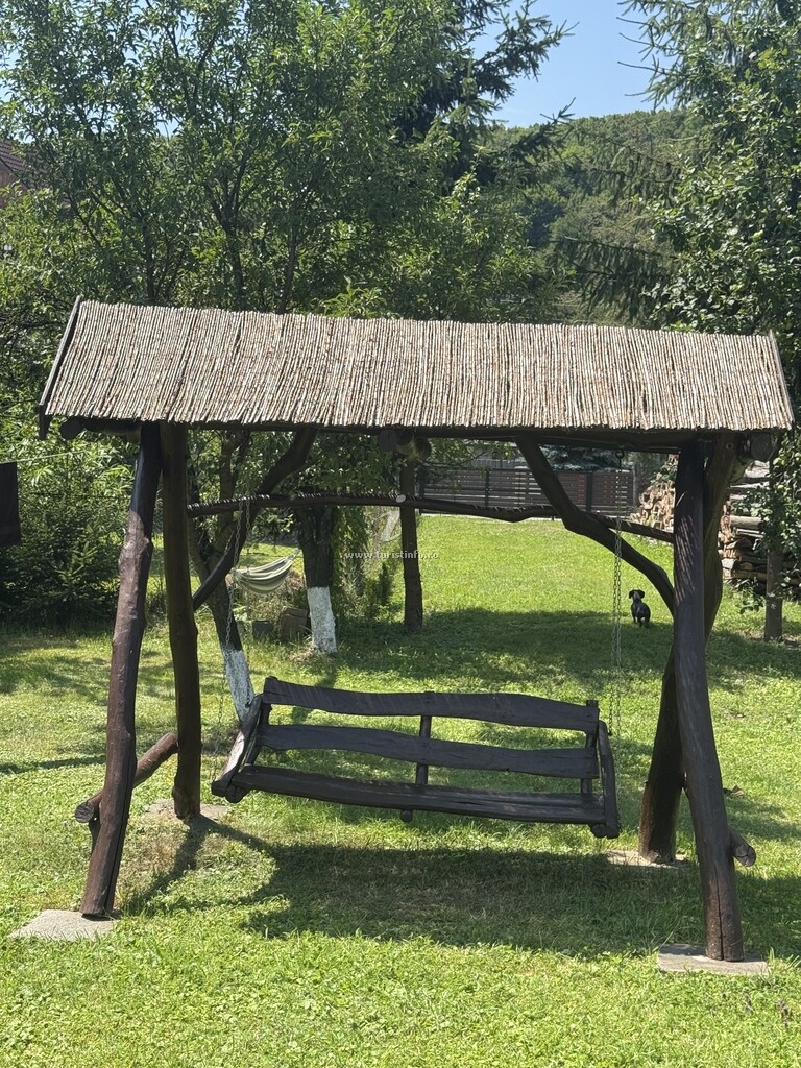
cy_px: 534
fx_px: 1481
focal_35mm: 48
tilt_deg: -4.1
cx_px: 400
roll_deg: -2.1
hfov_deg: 30.3
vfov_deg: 39.7
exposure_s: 1/2045
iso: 64
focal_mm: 6.76
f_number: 1.78
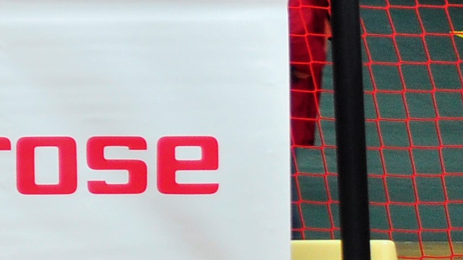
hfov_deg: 9.3
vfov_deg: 5.9
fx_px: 2542
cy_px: 21
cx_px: -666
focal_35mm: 207
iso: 500
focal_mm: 24
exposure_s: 1/40
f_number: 4
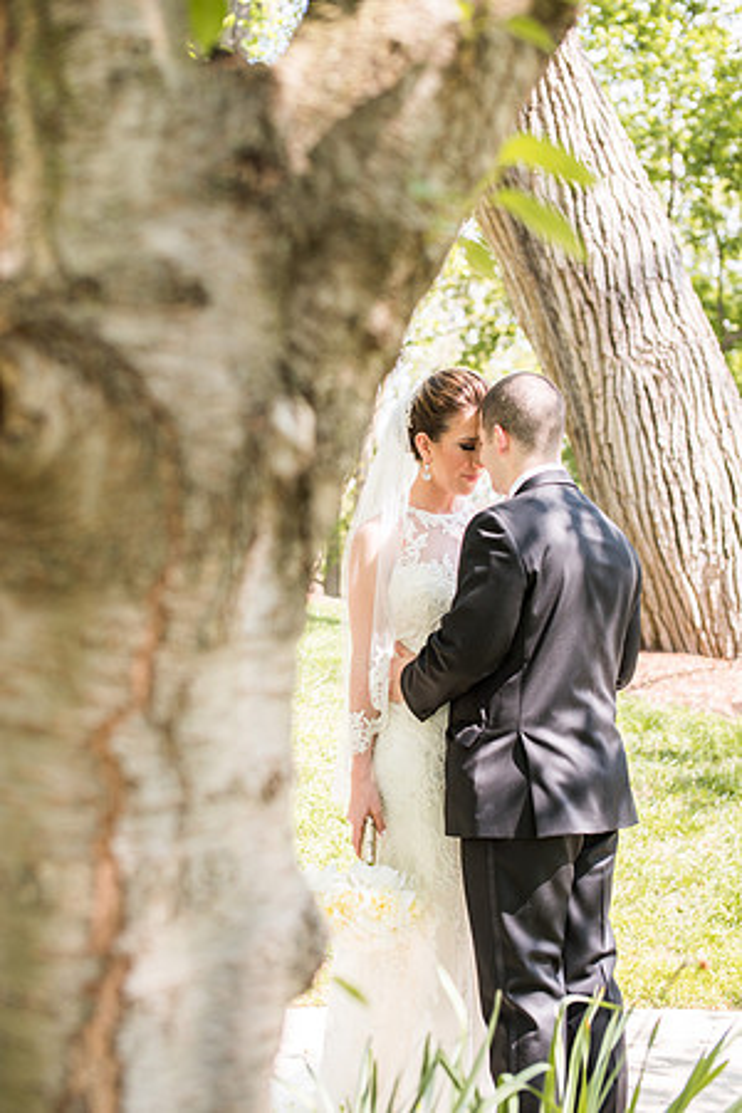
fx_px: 1546
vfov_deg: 39.6
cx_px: 371
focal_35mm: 50
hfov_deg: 27.0
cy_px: 556
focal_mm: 50
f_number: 2.5
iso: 125
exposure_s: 1/800
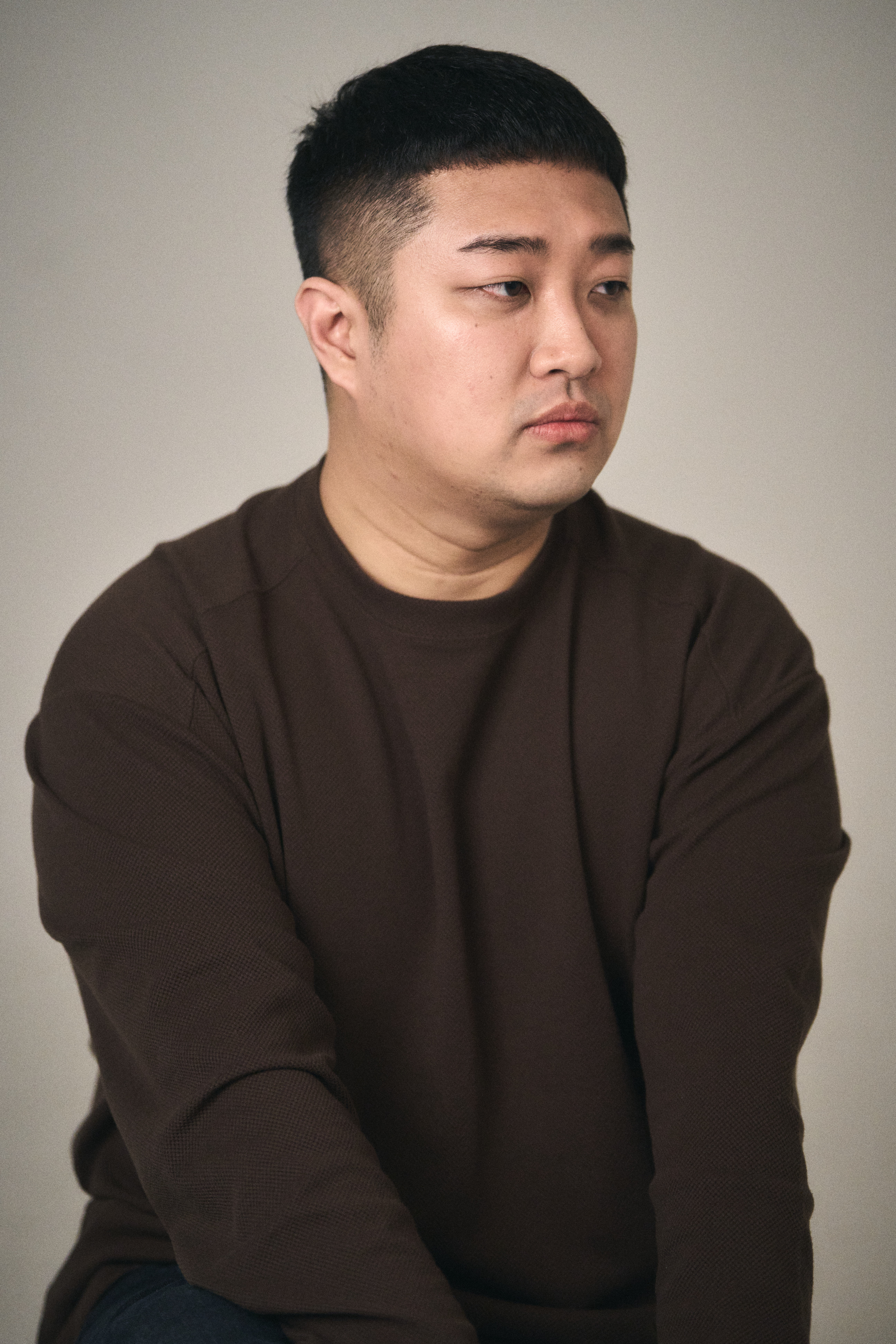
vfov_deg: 21.2
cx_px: 448
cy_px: 672
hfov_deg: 14.3
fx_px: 3583
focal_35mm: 96
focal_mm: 96
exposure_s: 1/200
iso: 2000
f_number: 2.8
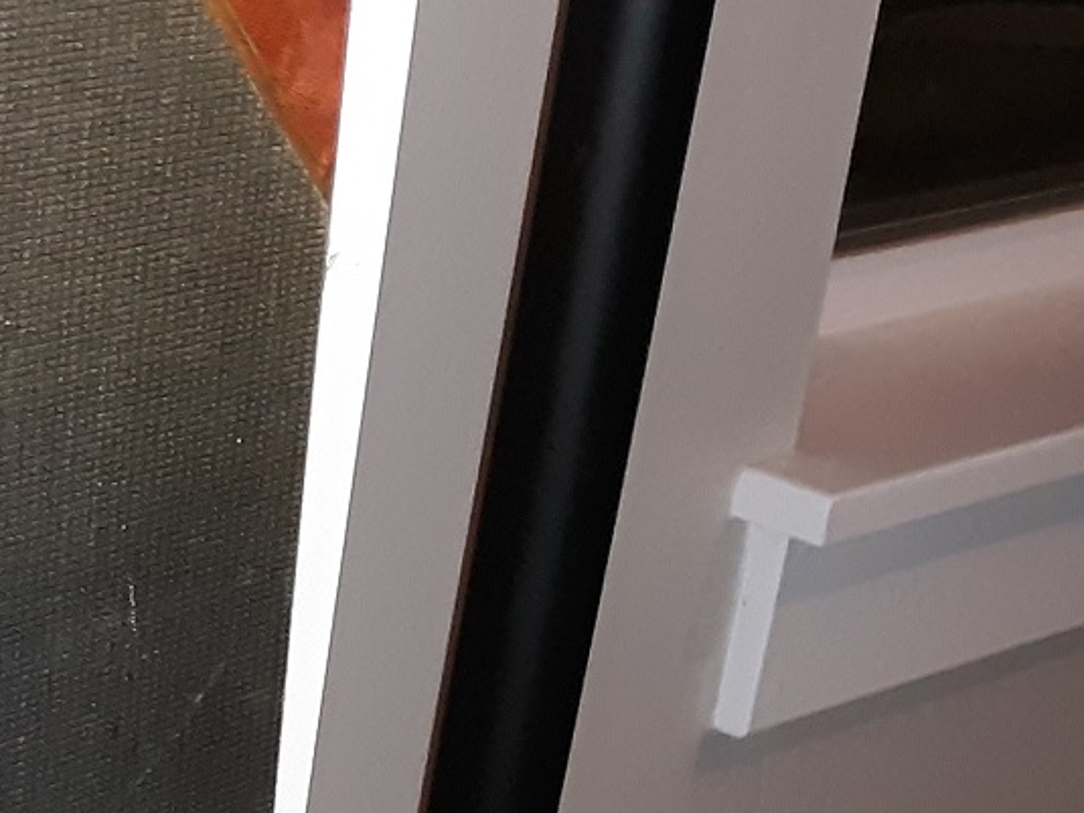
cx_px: -391
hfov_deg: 17.0
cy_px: 1198
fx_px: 3381
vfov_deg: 13.0
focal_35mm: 108
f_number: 1.7
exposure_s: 1/50
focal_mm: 3.7
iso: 160
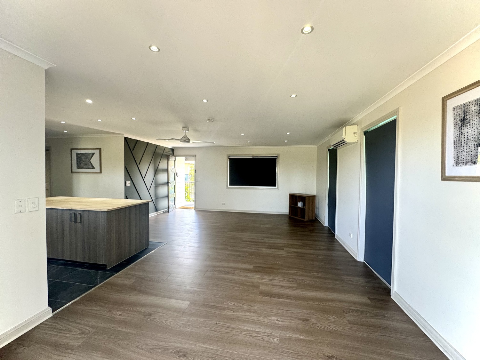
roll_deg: -0.6
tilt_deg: -0.6
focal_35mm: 14
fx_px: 194
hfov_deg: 102.1
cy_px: 180
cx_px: 240
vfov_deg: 85.7
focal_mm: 2.22
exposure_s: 1/100
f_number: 2.2
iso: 160
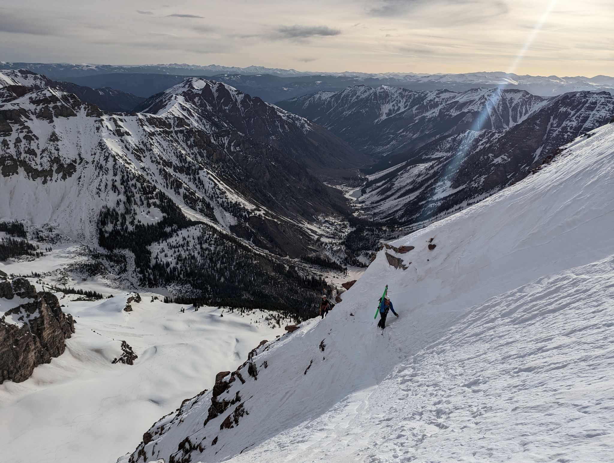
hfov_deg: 71.5
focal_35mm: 24
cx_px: 307
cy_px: 232
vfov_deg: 56.9
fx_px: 426
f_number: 1.85
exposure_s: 1/4717
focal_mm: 6.81
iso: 33
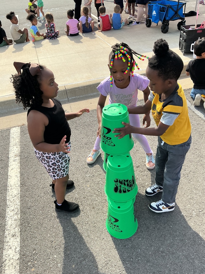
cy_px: 137
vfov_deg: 61.7
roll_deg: +4.1
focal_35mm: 29
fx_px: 229
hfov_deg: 48.2
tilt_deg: -37.4
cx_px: 102
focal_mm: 3
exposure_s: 1/650
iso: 25
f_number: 1.8
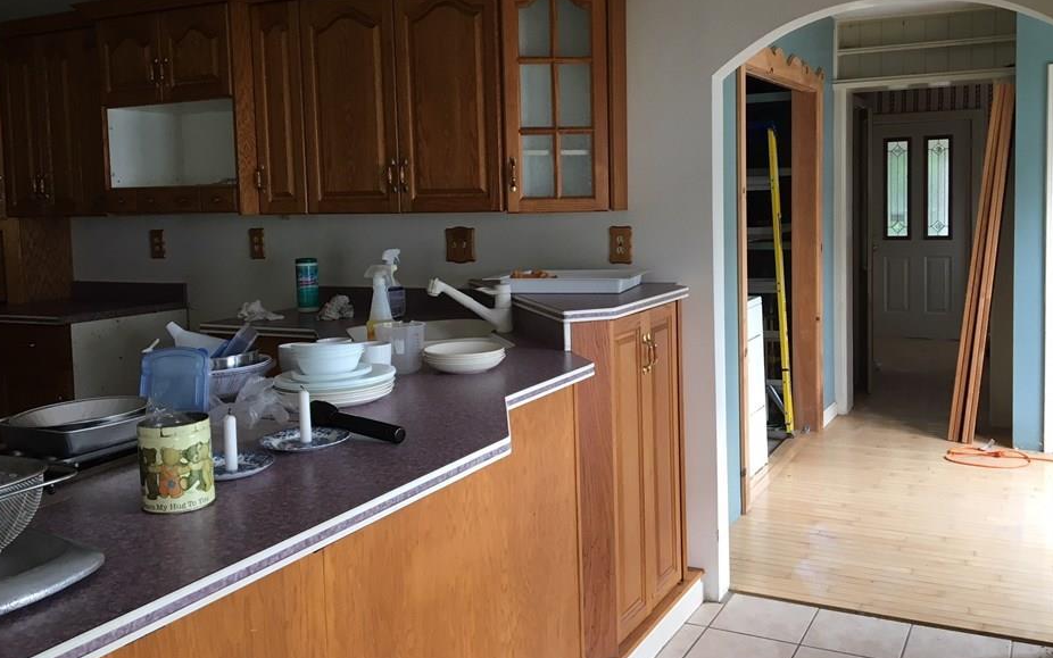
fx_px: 976
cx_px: 555
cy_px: 266
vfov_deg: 37.2
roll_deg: +2.3
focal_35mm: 34
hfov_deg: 56.7
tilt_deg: -3.5
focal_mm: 4.15
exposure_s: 1/30
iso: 64
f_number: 2.2
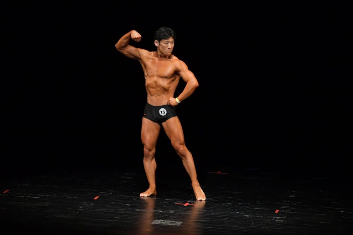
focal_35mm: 240
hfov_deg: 8.6
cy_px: 118
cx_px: 176
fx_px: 2352
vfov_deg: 5.7
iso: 3200
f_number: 5.6
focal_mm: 160
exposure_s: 1/400
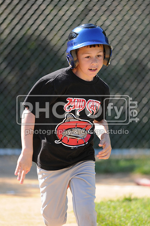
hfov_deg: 3.0
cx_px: 75
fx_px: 2821
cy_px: 113
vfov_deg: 4.6
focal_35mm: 450
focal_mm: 300
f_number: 4
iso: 400
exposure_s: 1/1000
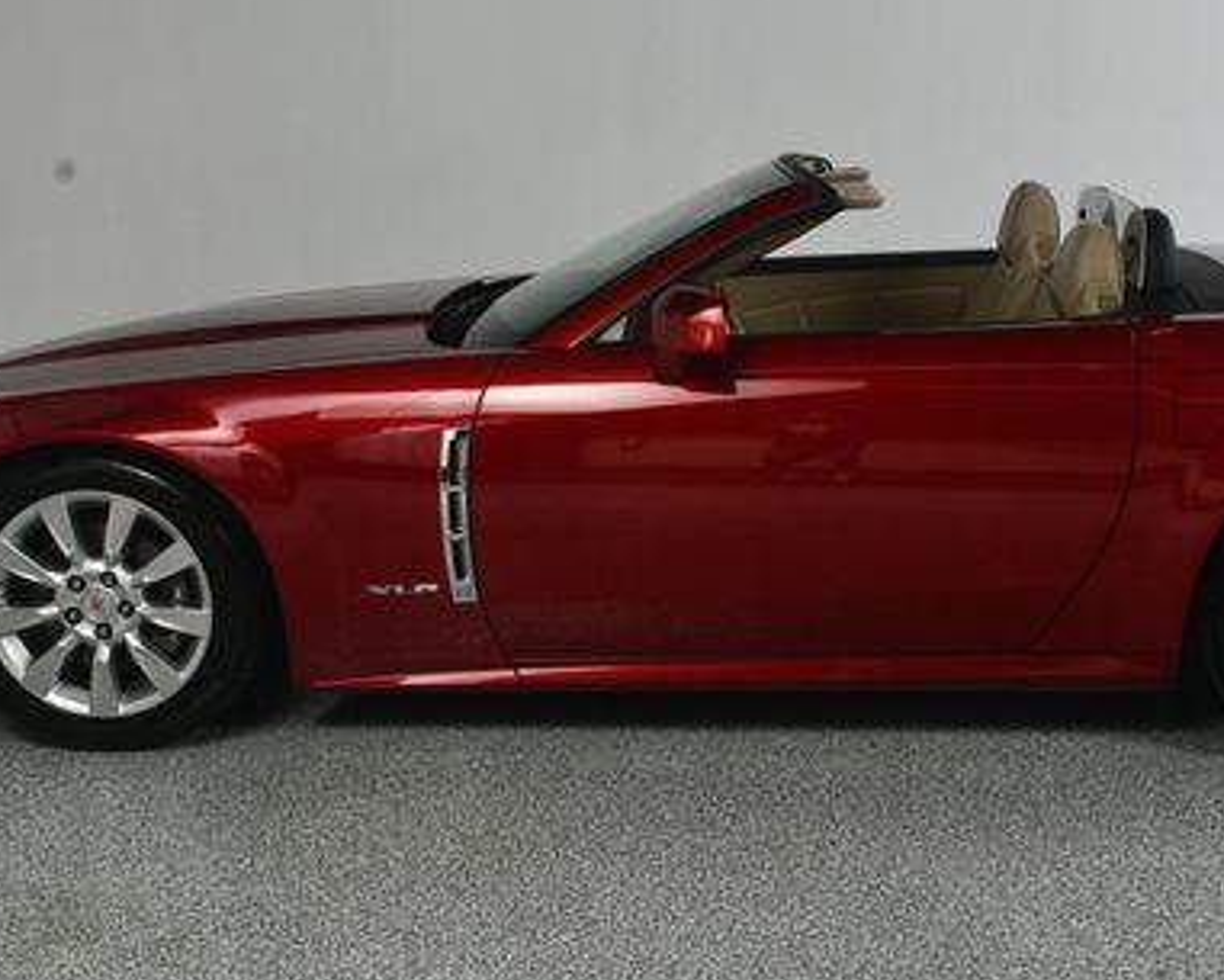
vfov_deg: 29.1
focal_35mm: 52
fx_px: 1884
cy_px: 479
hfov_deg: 35.8
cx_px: 771
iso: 100
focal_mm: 22
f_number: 13
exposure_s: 1/160
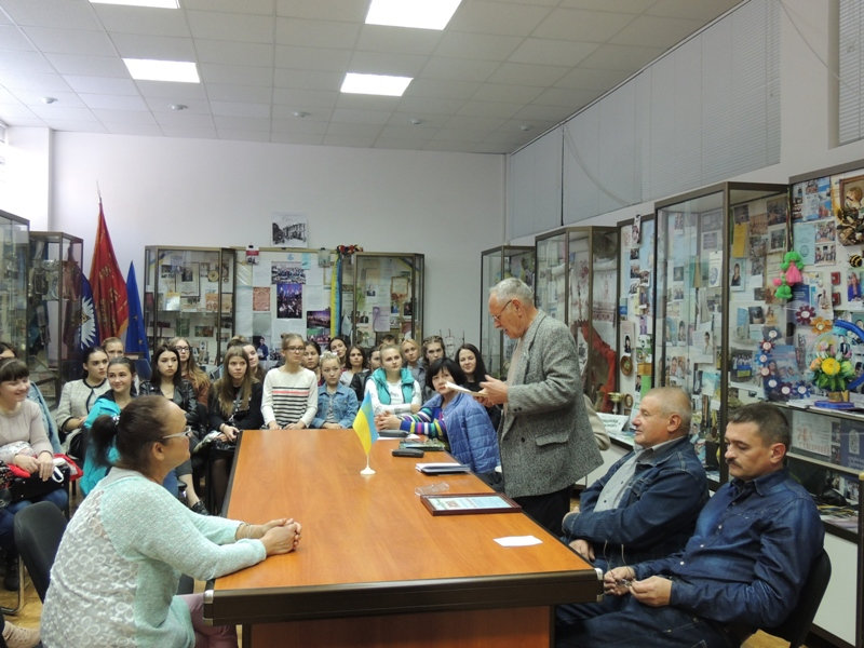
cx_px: 432
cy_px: 324
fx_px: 824
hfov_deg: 55.4
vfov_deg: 42.9
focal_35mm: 33
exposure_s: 1/20
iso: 400
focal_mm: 5.8
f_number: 3.2
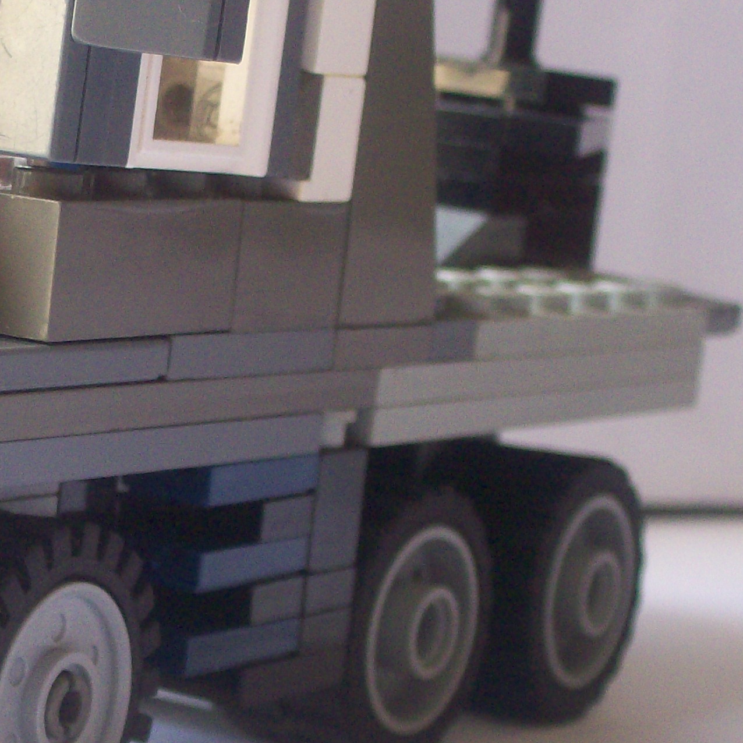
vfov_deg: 11.7
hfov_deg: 11.6
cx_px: -56
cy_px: 378
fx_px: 3618
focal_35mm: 149
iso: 160
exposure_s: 1/57.7
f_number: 3.8
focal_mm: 11.6
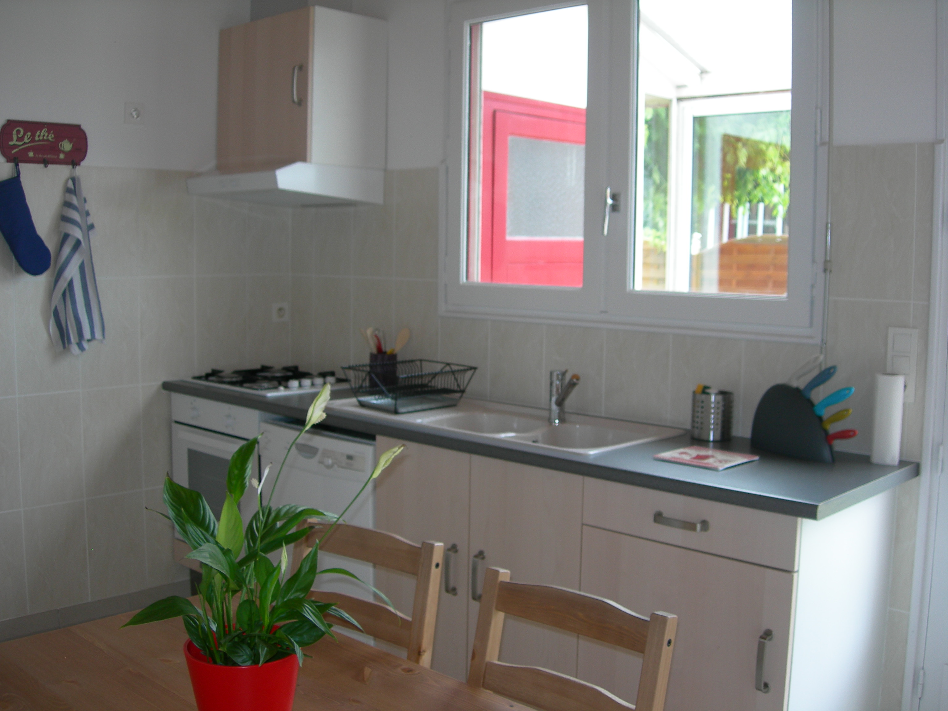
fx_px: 1041
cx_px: 474
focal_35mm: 38
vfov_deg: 37.7
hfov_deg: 49.0
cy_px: 356
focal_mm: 7.8
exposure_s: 1/30
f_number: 2.8
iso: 50
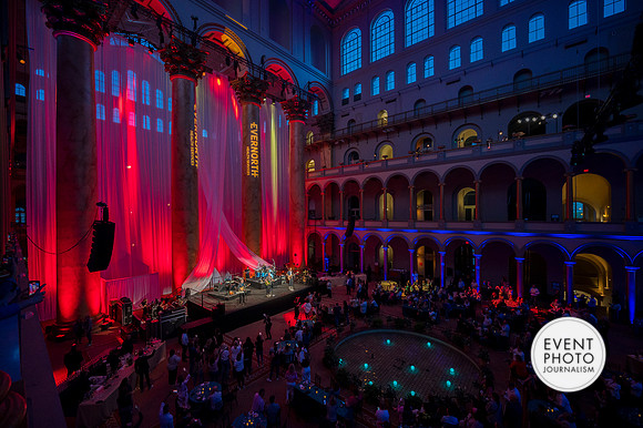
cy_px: 213
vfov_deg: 79.6
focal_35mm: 14
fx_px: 257
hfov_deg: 102.8
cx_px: 321
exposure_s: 1/125
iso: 1600
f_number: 4
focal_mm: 14
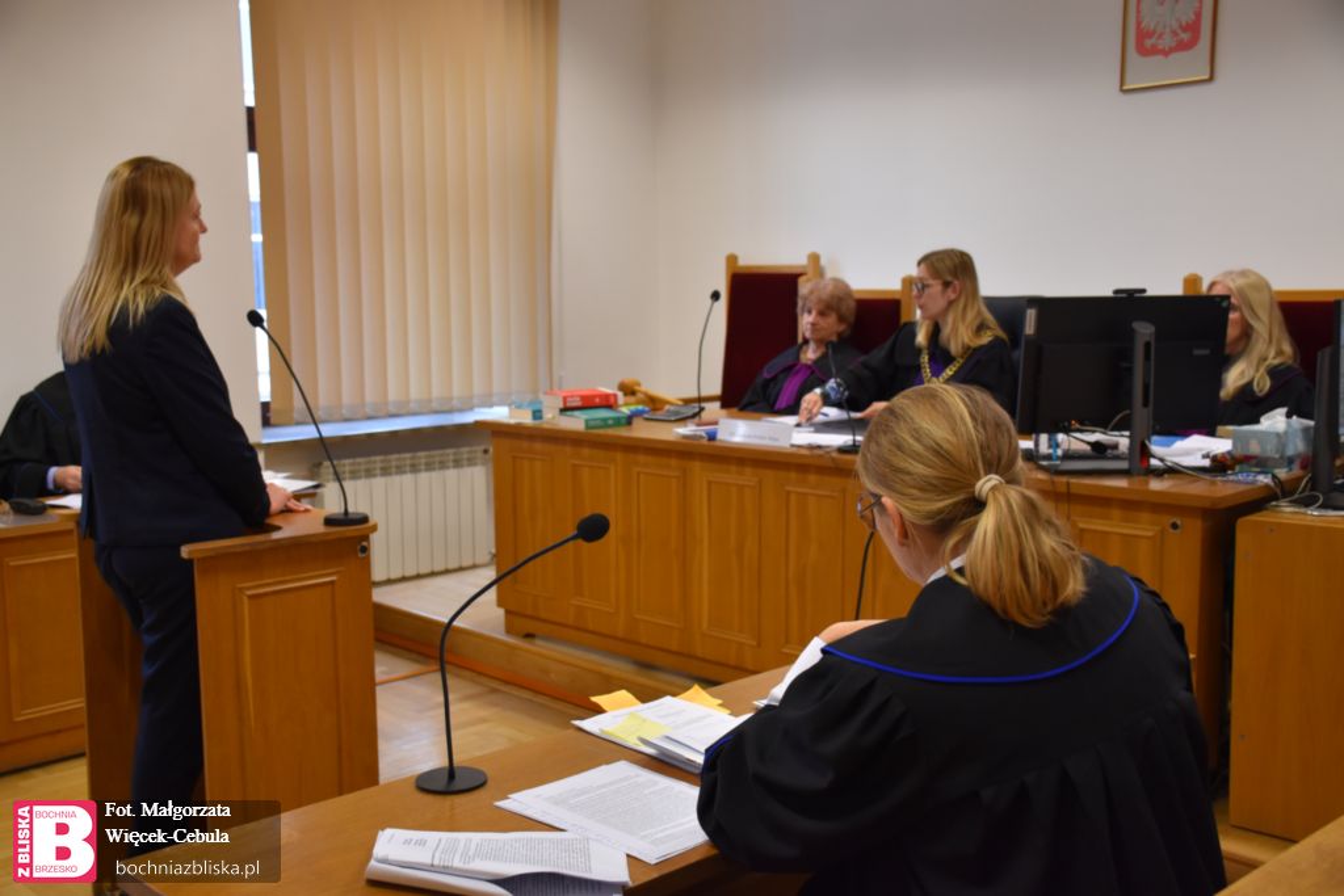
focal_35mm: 39
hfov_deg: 49.5
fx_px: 1456
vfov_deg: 34.2
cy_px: 448
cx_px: 672
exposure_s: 1/60
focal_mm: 26
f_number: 3.8
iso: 800
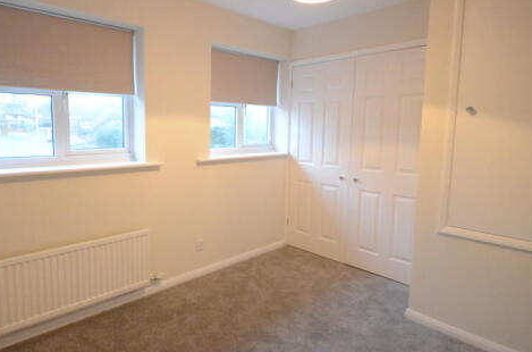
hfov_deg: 80.4
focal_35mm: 21
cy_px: 153
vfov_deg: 59.0
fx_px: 309
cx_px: 212
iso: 6400
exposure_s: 1/100
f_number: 4
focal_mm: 10
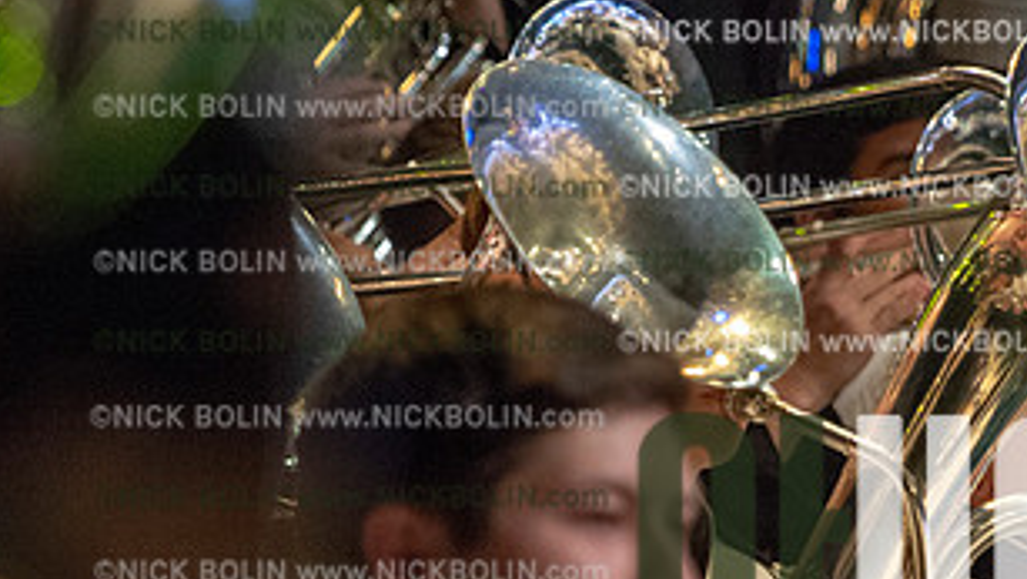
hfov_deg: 5.5
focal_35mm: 395
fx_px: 10761
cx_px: 873
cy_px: 572
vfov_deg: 3.1
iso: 8000
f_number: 5.6
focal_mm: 200
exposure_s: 1/320
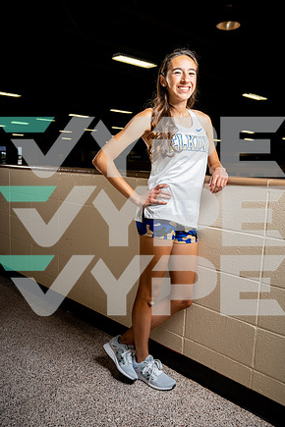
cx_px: 142
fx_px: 368
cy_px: 217
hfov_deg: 42.3
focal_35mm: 31
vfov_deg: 60.3
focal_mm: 30
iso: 320
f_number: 5.6
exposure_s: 1/250
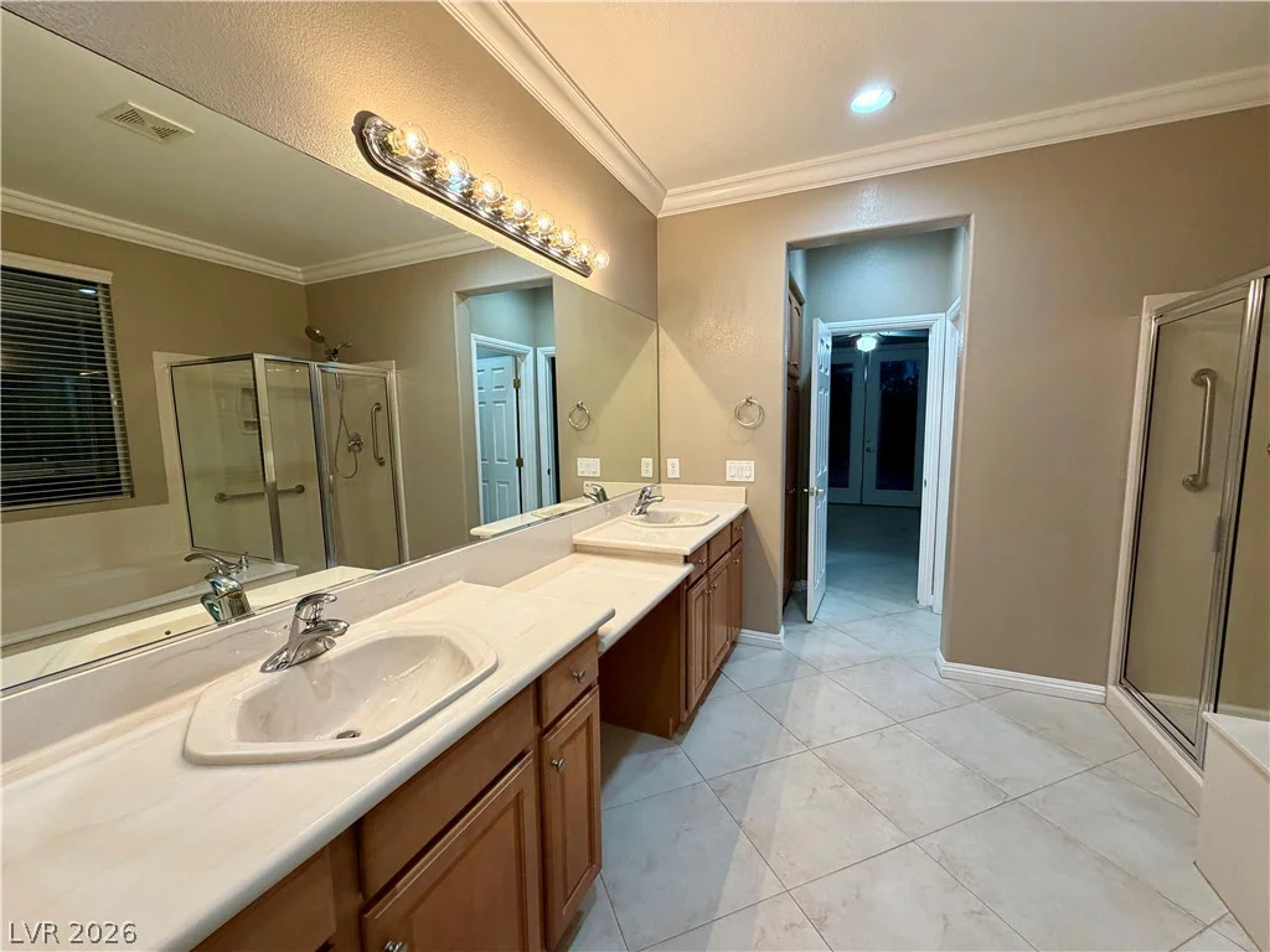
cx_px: 635
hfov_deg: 102.1
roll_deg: +0.9
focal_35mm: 14
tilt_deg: -6.0
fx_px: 514
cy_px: 476
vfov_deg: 85.7
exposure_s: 1/120
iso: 250
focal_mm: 2.22
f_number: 2.2
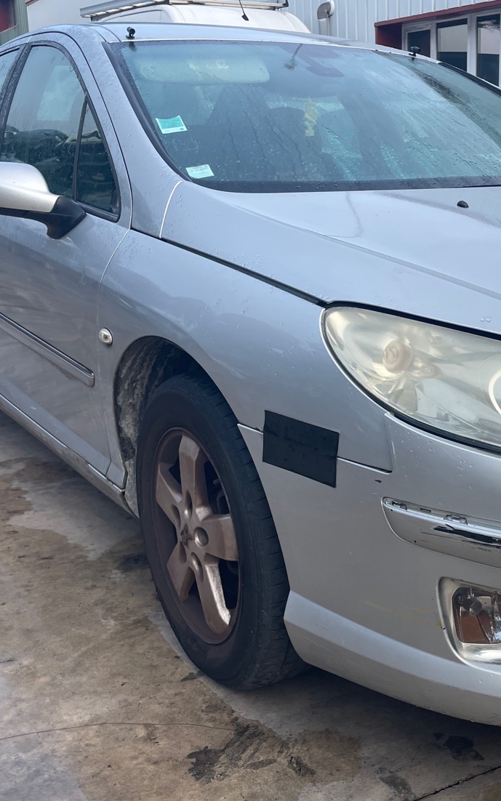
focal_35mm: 45
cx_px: 449
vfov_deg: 44.4
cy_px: 406
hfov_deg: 27.6
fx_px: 983
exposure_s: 1/868
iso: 32
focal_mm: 4.2
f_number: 1.6
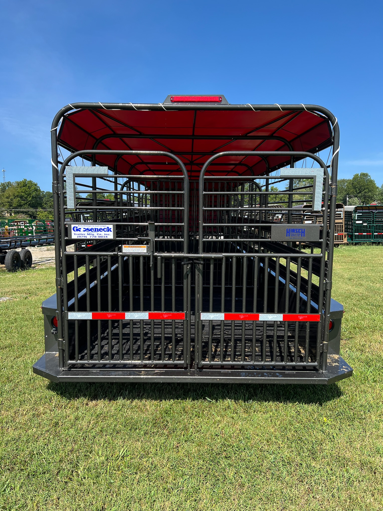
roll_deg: -0.2
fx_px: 384
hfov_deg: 53.1
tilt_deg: -3.0
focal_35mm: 26
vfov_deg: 67.3
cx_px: 192
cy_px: 256
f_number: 1.5
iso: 50
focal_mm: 5.7
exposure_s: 1/1934
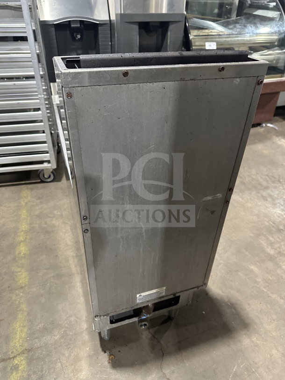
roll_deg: -1.0
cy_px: 190
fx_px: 263
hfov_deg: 56.8
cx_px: 142
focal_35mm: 24
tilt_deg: -33.7
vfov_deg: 71.6
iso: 500
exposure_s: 1/60
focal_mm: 6.86
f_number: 1.78
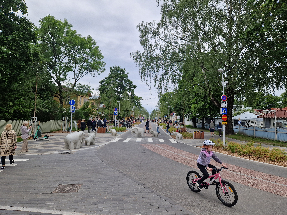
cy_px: 108
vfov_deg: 58.9
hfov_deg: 73.9
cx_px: 144
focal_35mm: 23
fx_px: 191
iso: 50
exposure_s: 1/1276
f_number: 1.8
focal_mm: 5.4
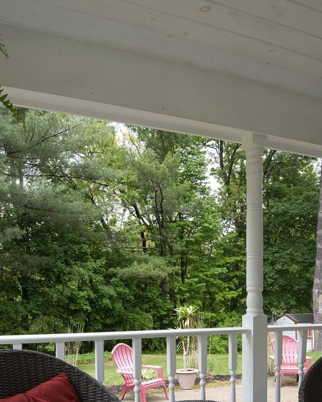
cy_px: 311
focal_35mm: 31
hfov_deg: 47.0
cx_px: 141
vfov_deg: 54.0
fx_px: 369
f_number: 8
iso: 320
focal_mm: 14
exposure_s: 1/320
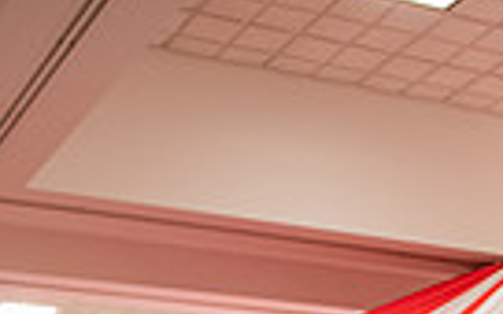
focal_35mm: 104
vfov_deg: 11.3
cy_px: 641
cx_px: 418
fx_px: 1426
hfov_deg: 19.8
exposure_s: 1/100
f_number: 3.2
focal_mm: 24
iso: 2500
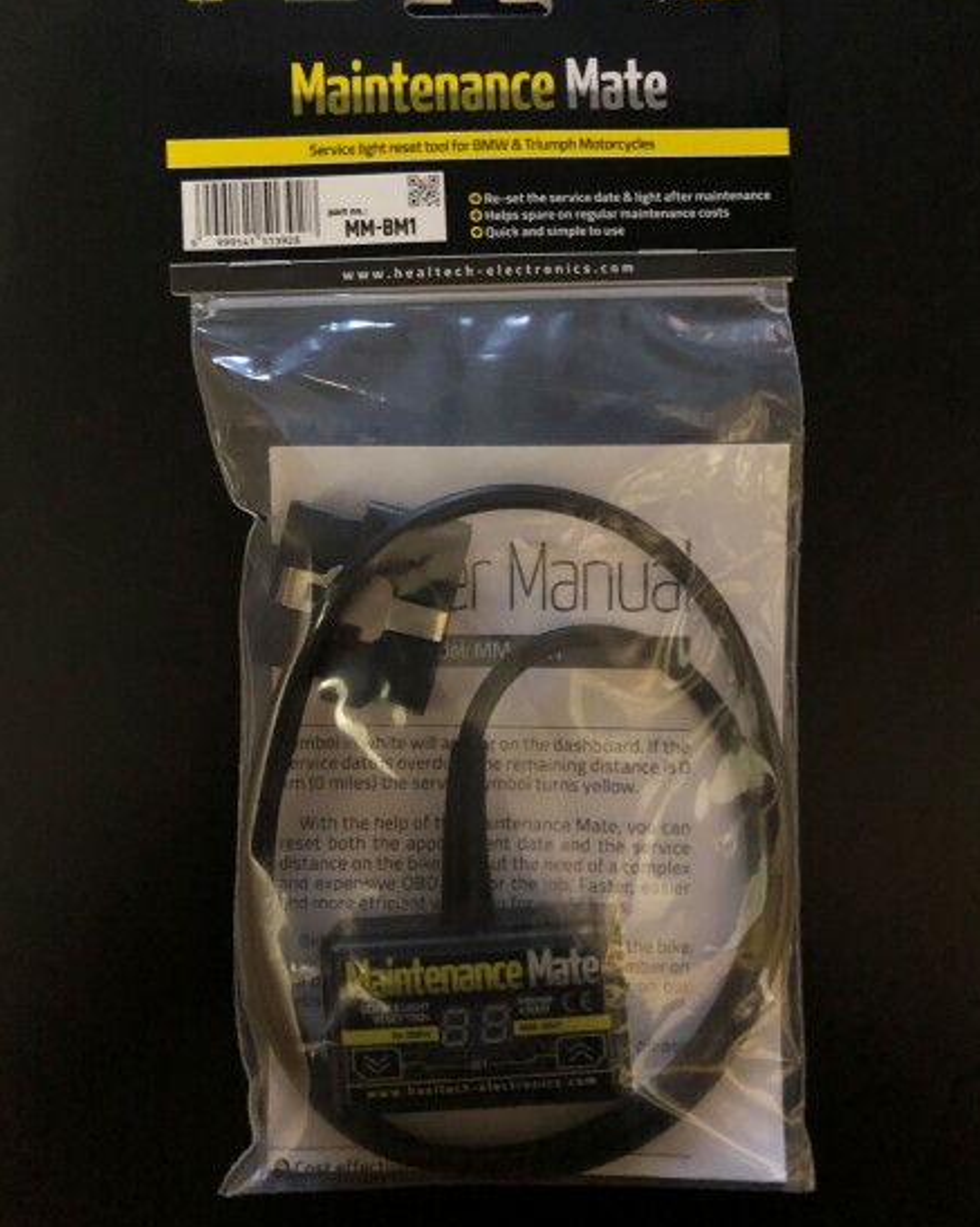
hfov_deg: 48.5
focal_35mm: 30
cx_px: 500
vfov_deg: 58.8
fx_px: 1089
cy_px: 581
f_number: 1.8
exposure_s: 1/5
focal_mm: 3.99
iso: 100
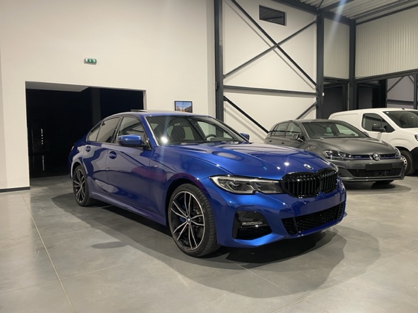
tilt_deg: -3.9
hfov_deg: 67.3
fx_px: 314
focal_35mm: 26
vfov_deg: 53.1
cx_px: 209
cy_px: 156
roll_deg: +1.1
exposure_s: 1/50
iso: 100
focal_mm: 4.2
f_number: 1.6
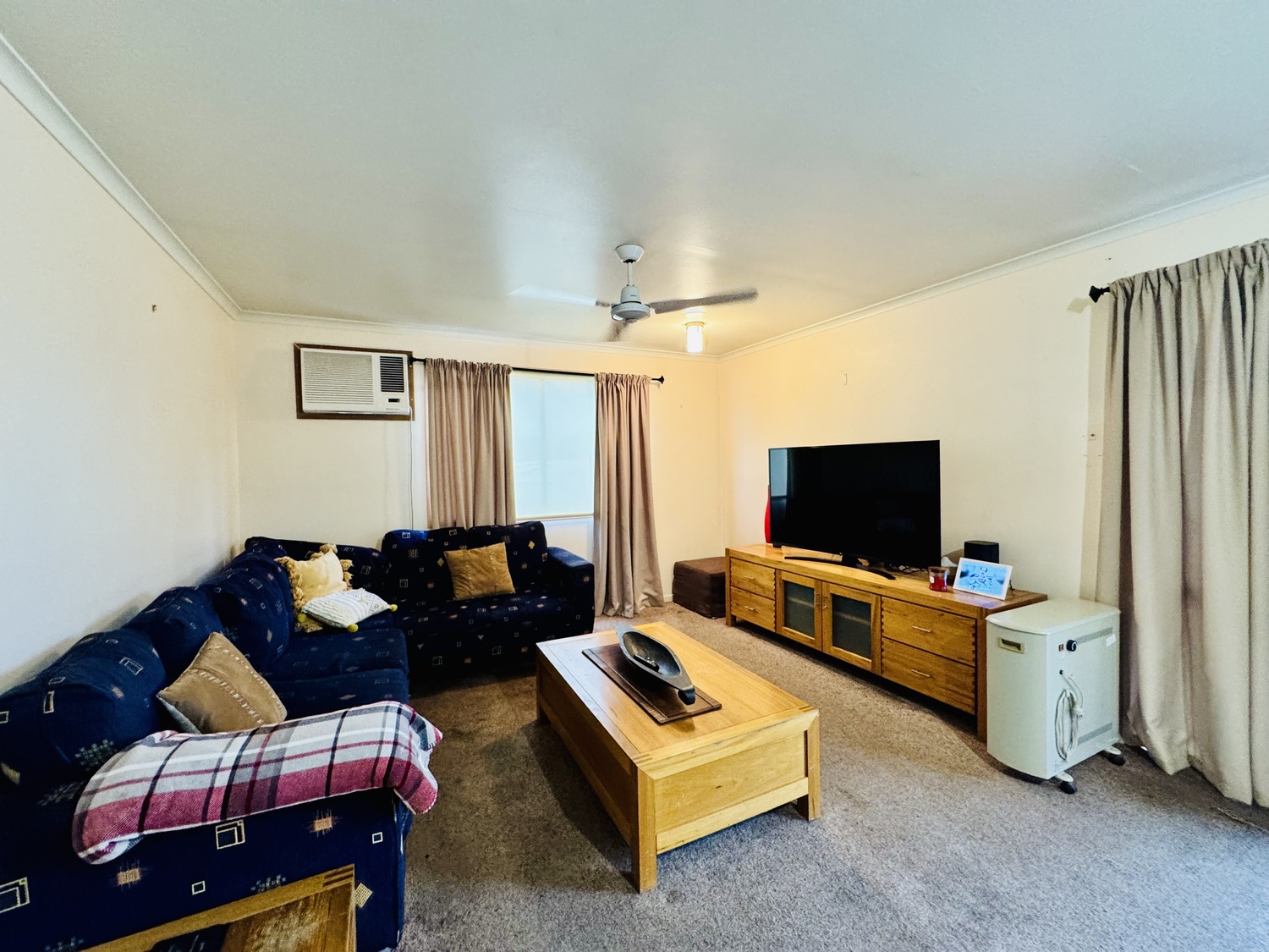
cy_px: 476
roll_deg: +2.6
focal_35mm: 14
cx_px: 634
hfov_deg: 102.1
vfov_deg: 85.7
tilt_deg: -0.7
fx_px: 513
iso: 400
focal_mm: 2.22
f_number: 2.2
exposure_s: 1/50
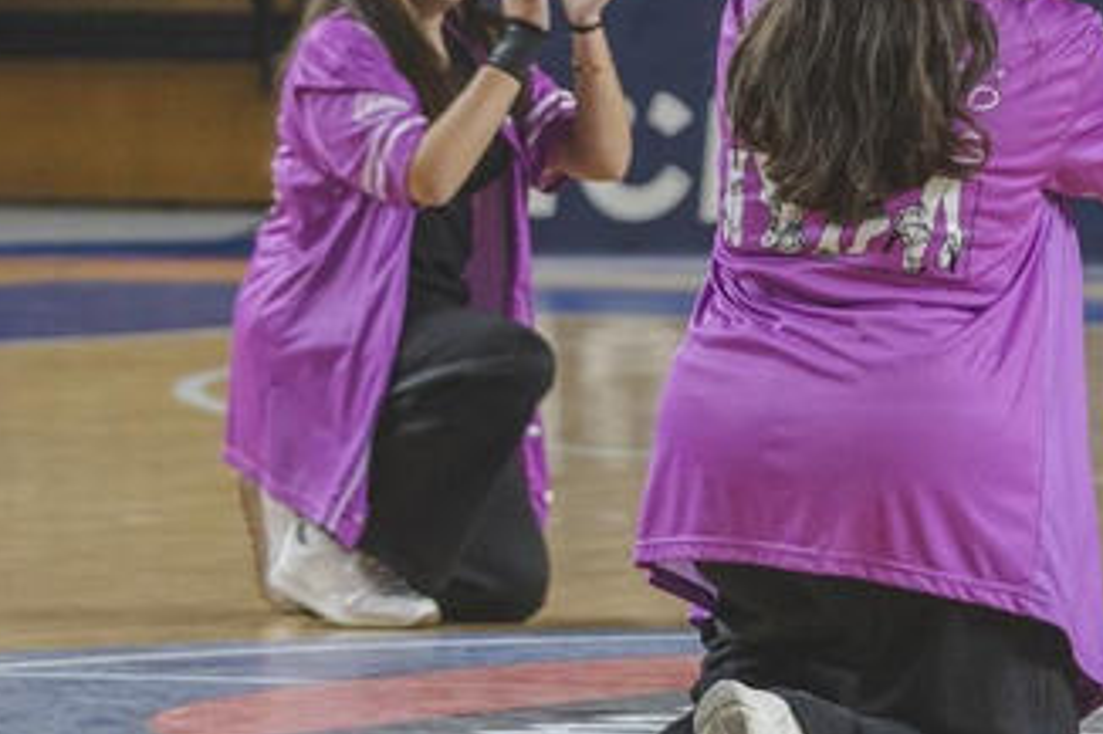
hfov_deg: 4.0
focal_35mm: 515
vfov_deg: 2.7
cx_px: 1462
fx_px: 15770
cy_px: -223
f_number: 3.5
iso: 800
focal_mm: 105
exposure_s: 1/400
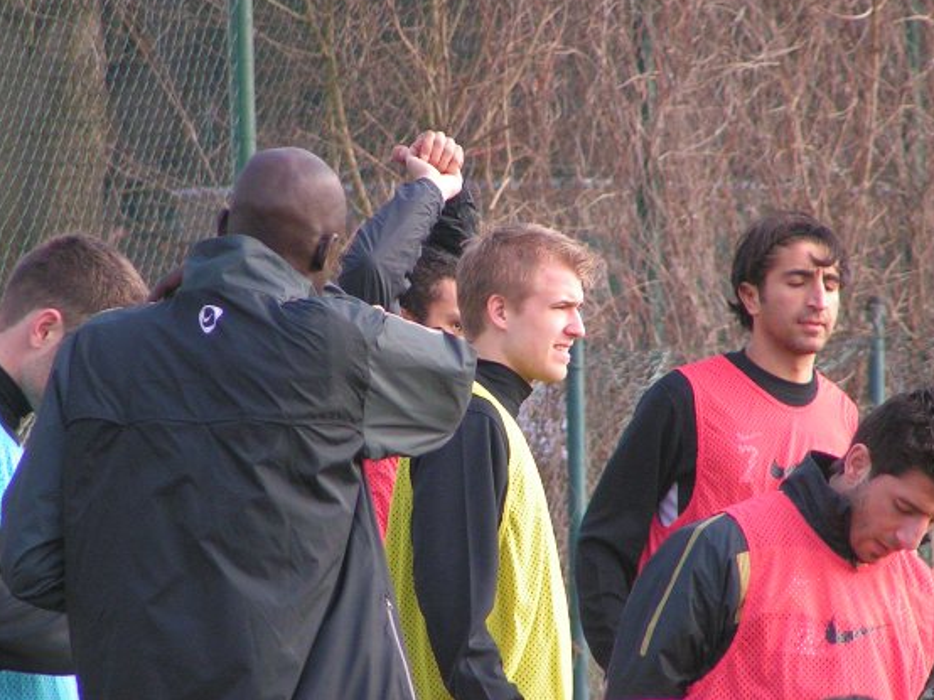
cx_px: 427
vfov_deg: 2.7
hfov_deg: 3.6
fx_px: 14807
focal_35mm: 549
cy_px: 371
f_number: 3.5
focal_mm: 58
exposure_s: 1/400
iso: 125
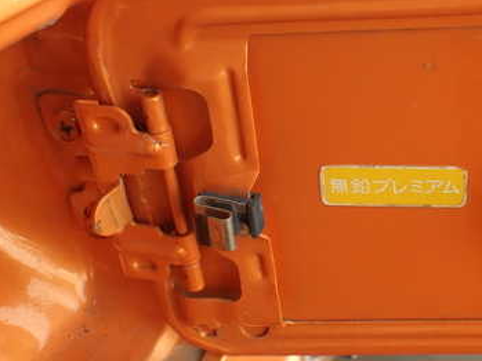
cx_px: 367
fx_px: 766
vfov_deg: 26.6
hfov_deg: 34.1
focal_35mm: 55
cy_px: 164
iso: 100
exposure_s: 1/125
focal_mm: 5.79
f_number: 2.4
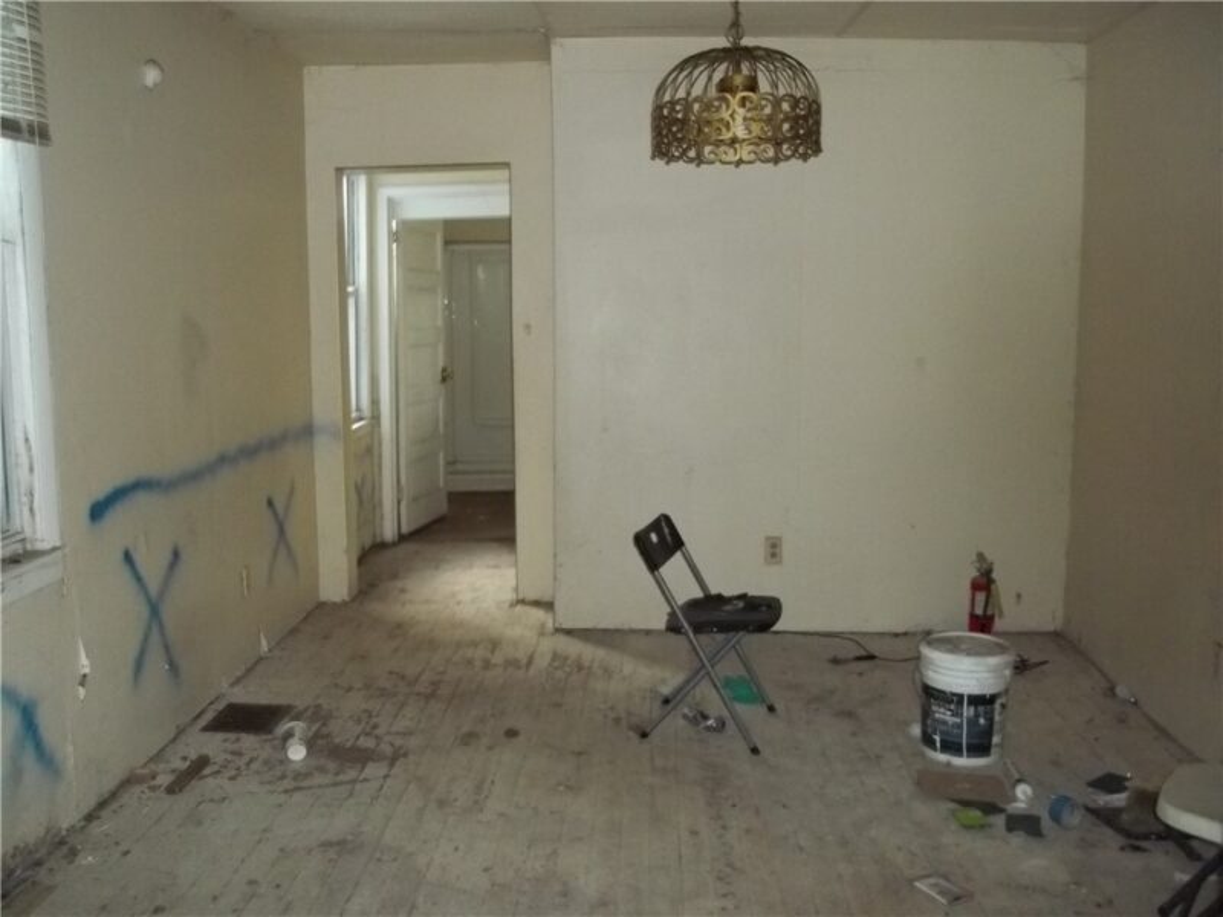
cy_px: 458
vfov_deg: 42.9
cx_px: 612
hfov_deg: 55.4
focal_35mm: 33
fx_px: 1166
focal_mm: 5.9
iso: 320
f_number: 3.3
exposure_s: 1/30
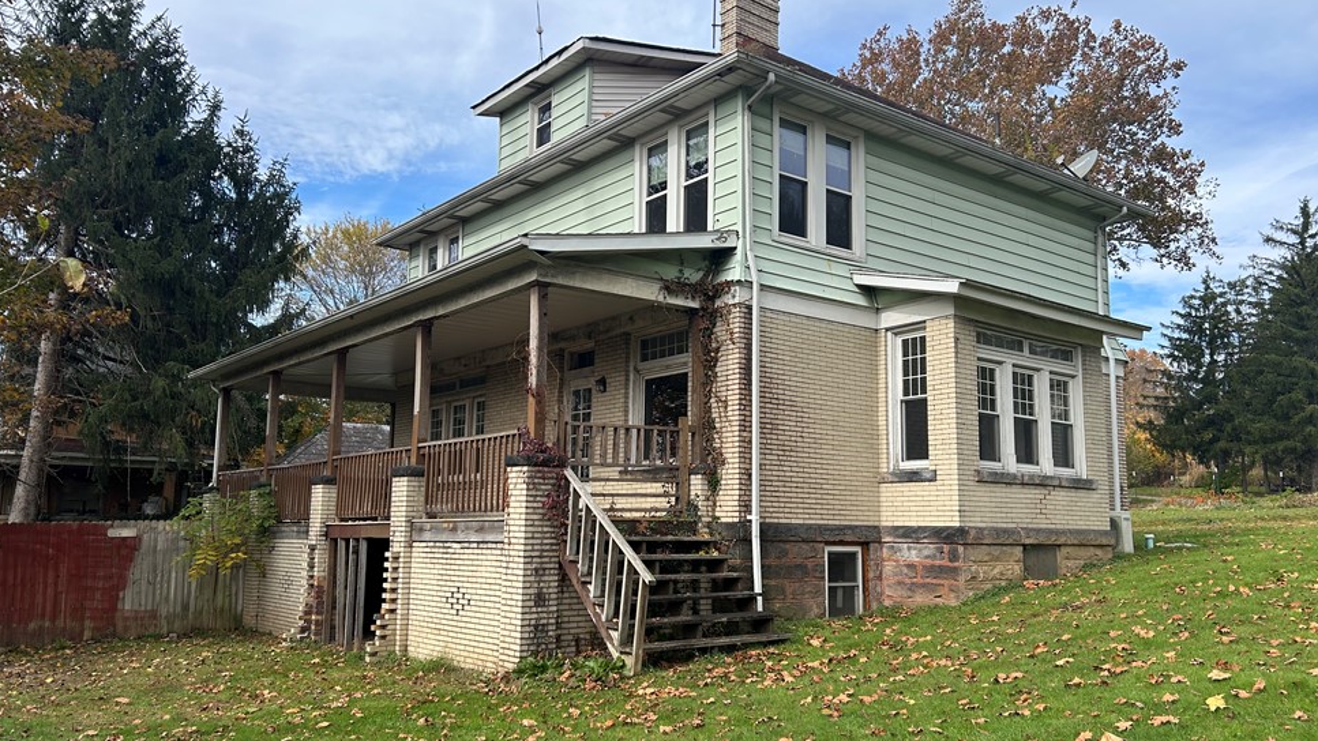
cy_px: 390
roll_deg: -0.6
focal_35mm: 30
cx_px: 668
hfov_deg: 64.3
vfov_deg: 38.9
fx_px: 1048
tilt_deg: +8.2
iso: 50
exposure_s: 1/1934
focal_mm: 5.7
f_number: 1.5
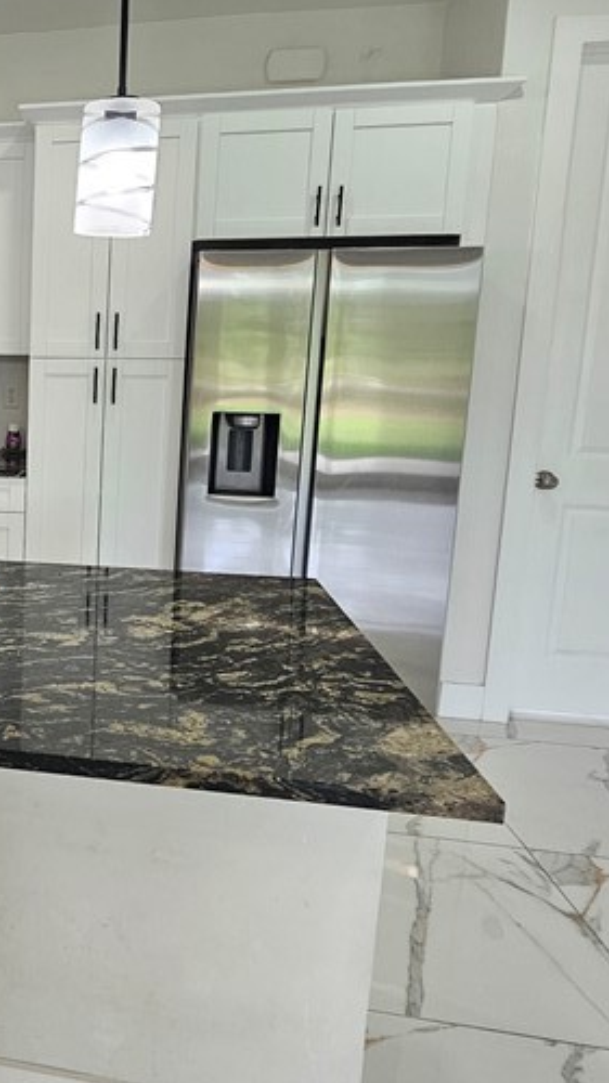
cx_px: -132
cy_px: 461
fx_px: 833
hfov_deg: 32.6
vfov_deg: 65.7
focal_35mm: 29
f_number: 2.2
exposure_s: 1/60
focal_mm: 2.2
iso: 100
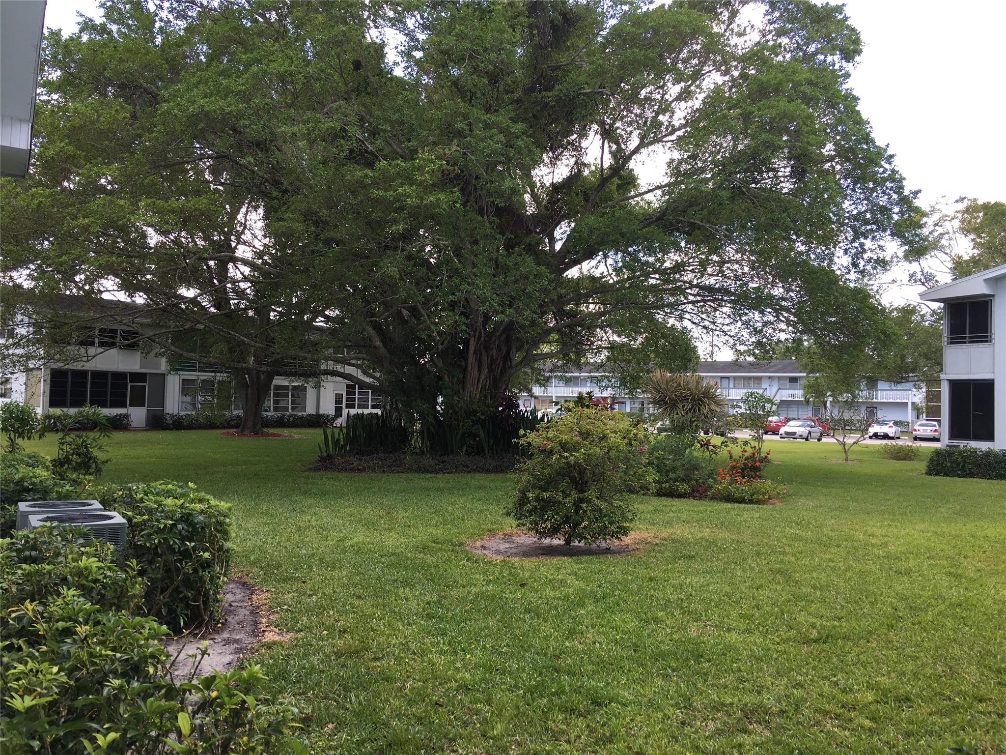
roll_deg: -1.6
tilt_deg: +2.4
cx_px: 503
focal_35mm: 29
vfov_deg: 48.2
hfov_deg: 61.7
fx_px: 843
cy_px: 378
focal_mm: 4.15
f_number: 2.2
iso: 25
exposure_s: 1/201
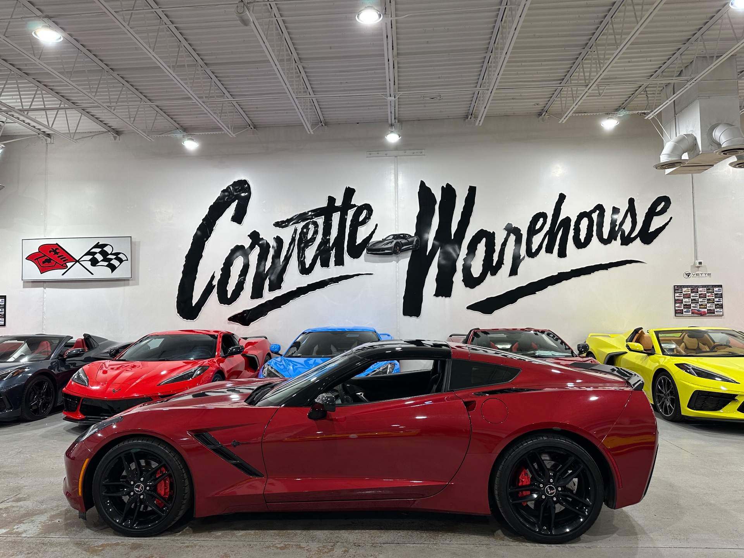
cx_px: 372
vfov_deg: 56.8
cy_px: 279
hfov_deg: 71.6
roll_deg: +0.2
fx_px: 516
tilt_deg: +3.1
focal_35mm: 24
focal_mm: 6.86
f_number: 1.78
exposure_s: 1/120
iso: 80
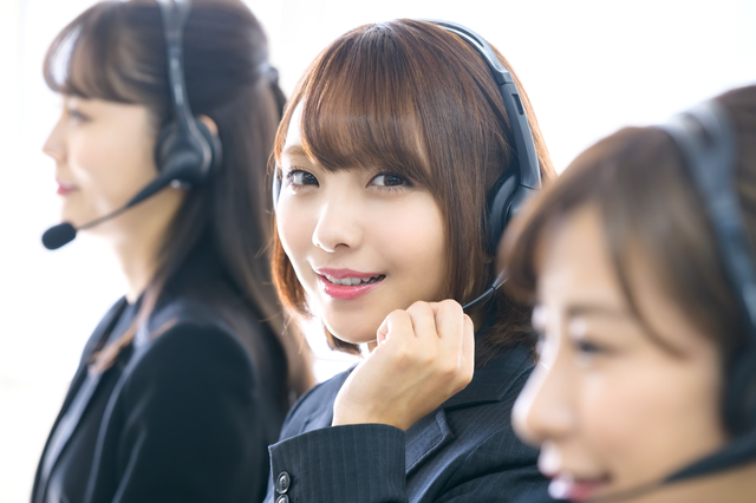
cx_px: 378
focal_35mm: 145
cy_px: 252
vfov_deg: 9.5
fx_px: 3043
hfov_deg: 14.2
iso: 640
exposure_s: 1/125
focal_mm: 145
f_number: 5
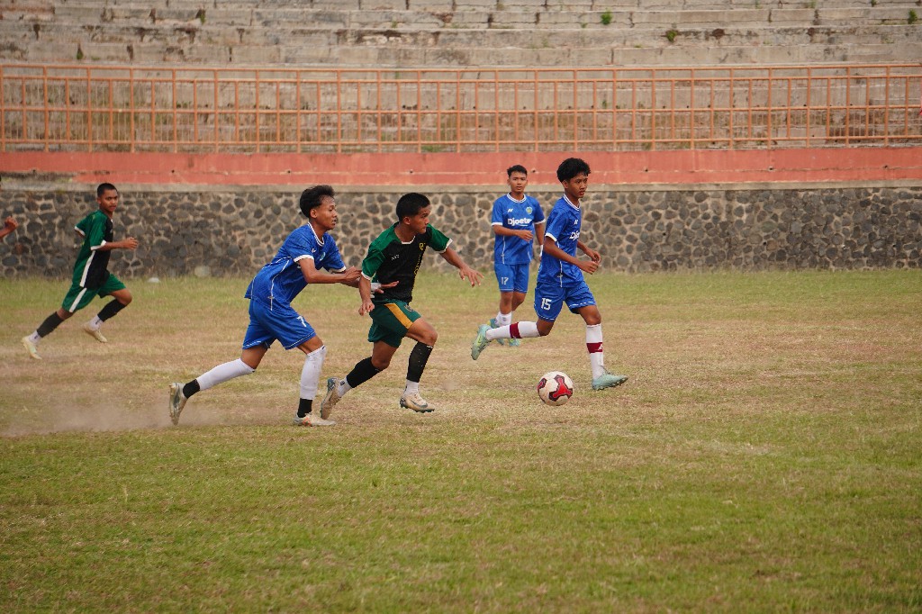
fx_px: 5184
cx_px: 461
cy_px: 307
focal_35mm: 202
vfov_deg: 6.8
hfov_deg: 10.2
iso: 320
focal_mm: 135
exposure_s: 1/1000
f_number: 5.6
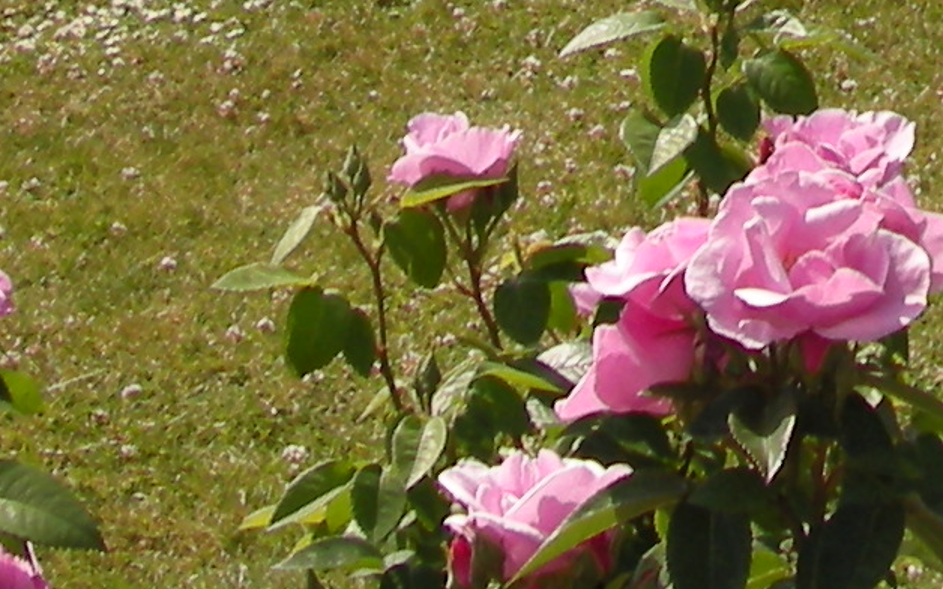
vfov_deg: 4.8
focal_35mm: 250
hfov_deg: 8.2
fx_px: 6423
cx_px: 1557
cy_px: -1596
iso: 64
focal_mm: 7.9
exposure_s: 1/142
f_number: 8
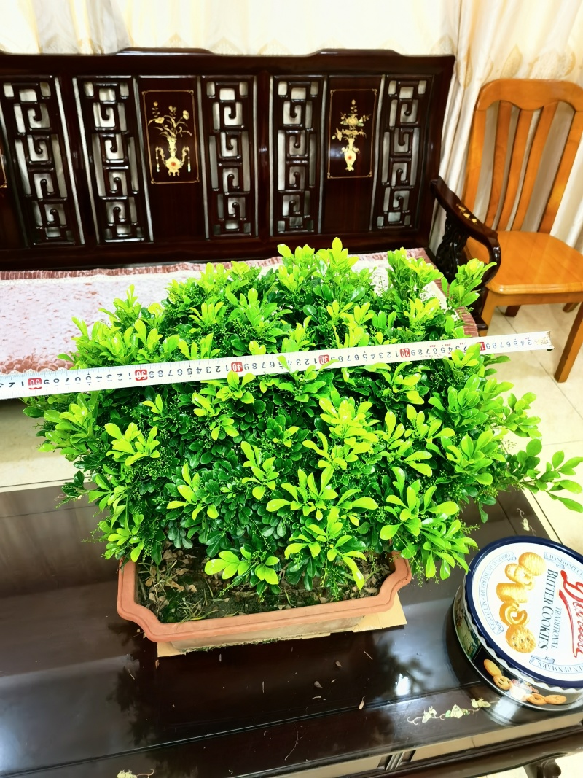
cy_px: 389
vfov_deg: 65.3
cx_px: 292
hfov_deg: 51.3
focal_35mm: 27
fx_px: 606
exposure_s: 1/33.3
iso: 320
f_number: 1.8
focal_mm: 5.54
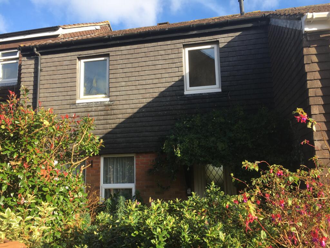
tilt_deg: +8.3
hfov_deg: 61.7
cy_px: 124
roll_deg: +1.4
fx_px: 276
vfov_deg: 48.2
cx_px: 165
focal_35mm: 29
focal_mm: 4.15
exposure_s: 1/434
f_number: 2.2
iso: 25
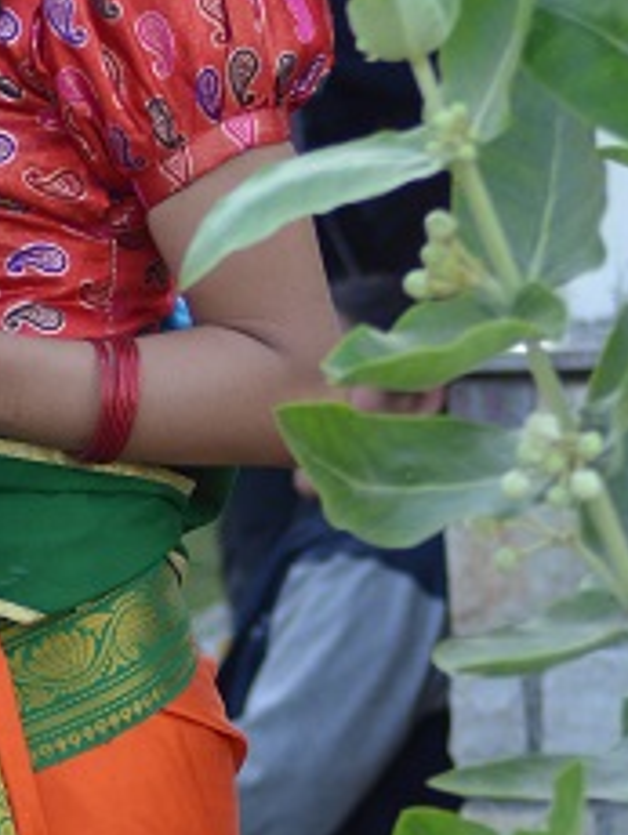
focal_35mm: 395
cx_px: -102
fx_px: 9537
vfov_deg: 5.0
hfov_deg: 3.8
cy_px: 846
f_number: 5
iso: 400
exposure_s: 1/400
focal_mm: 70
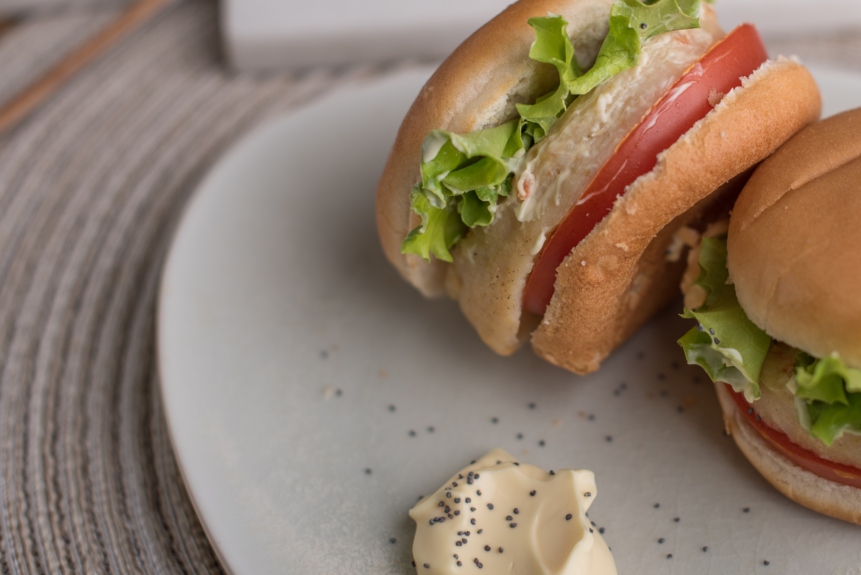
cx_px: 621
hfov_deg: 24.8
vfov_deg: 16.9
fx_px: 1938
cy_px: 225
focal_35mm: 81
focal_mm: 50
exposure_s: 1/160
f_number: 3.2
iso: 50
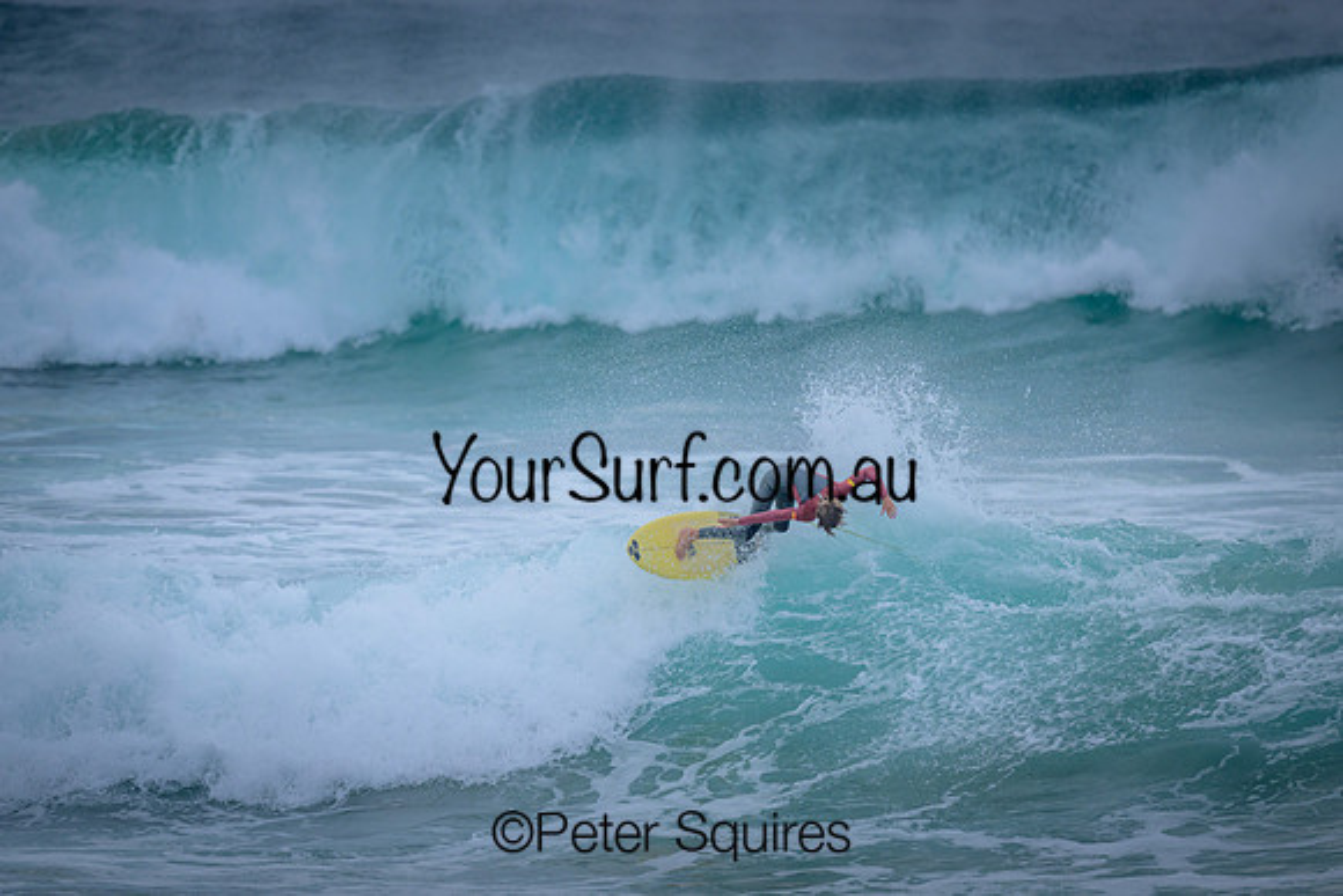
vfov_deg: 1.7
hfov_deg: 2.6
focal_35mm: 800
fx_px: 29850
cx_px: 672
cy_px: 448
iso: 800
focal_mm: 800
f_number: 6.3
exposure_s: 1/2000
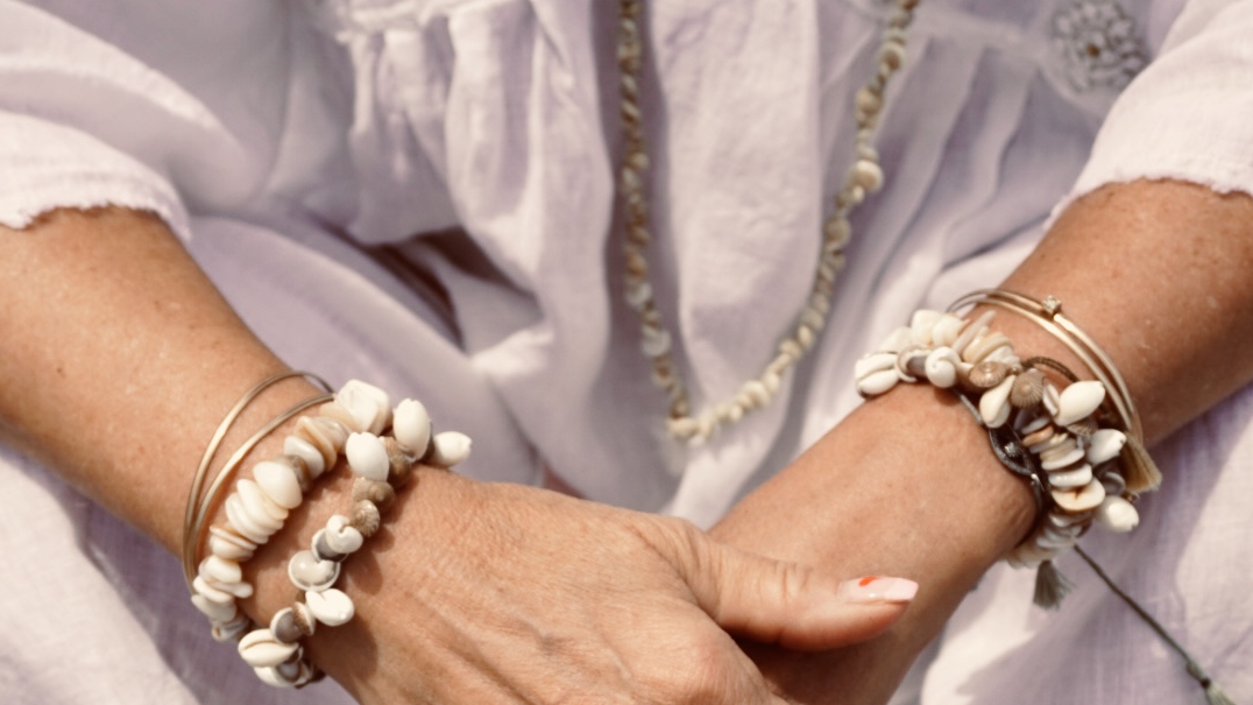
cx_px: 625
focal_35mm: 64
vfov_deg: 18.2
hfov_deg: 32.9
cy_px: 778
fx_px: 2119
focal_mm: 27
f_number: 5.6
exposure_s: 1/1250
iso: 100
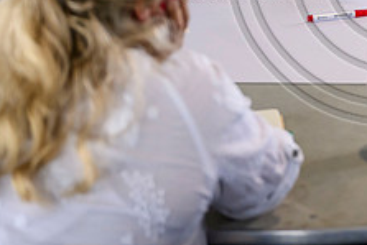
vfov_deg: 12.9
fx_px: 1061
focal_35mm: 104
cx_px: 393
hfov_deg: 18.9
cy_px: -44
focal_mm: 40
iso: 2000
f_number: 3.2
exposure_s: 1/400
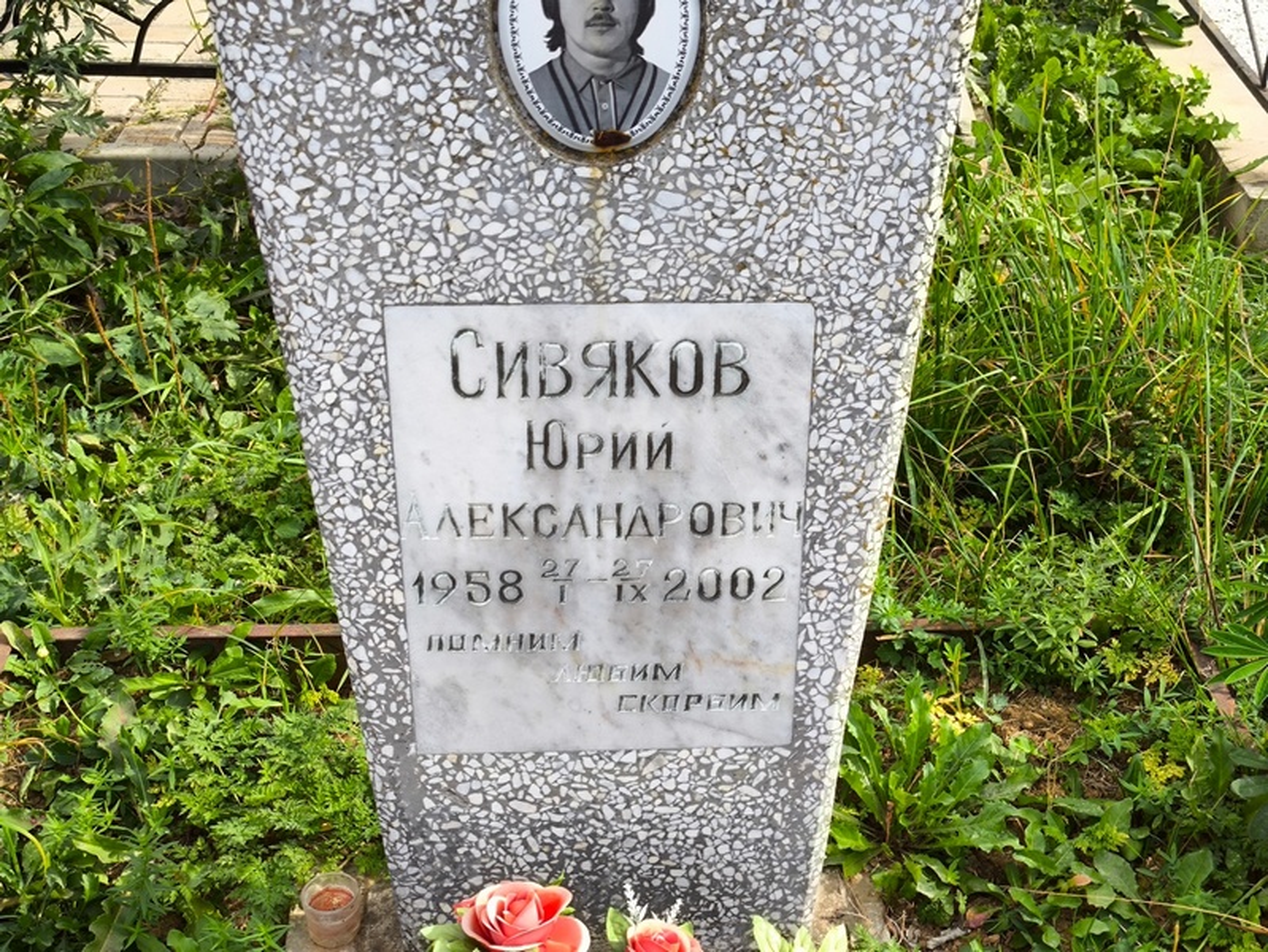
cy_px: 476
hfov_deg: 38.2
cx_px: 634
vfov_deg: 29.1
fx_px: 1832
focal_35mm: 50
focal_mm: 4.71
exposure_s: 1/300
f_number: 1.7
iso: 50
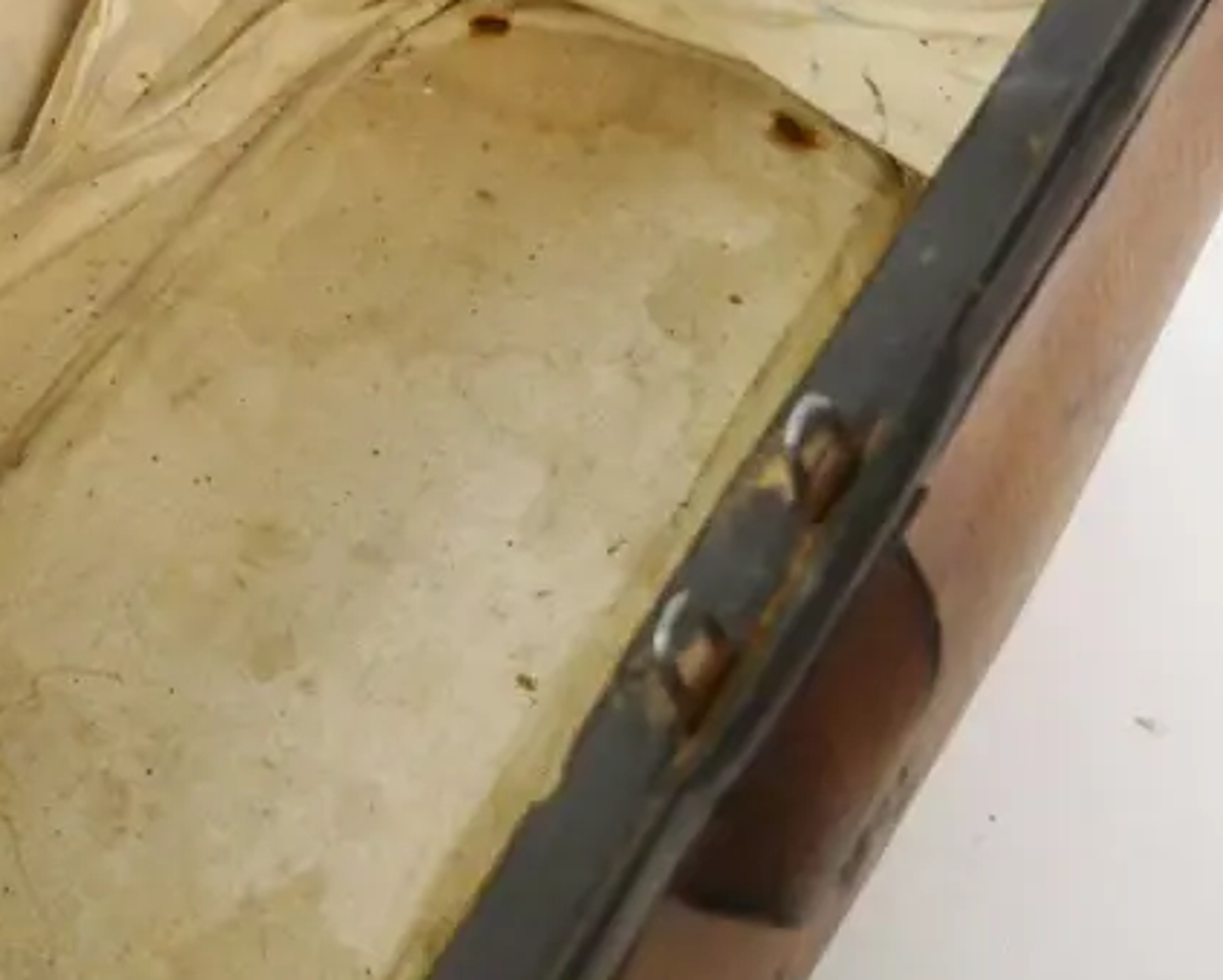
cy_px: 119
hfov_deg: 21.7
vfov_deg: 17.8
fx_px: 3079
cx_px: 17
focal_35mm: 85
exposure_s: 1/100
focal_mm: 18
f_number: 4.5
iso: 3200
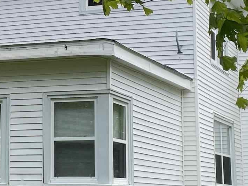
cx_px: 51
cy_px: 70
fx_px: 803
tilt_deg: +11.3
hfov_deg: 17.4
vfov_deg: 13.2
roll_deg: -0.5
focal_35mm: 112
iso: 32
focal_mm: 4.2
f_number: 1.6
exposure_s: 1/2053
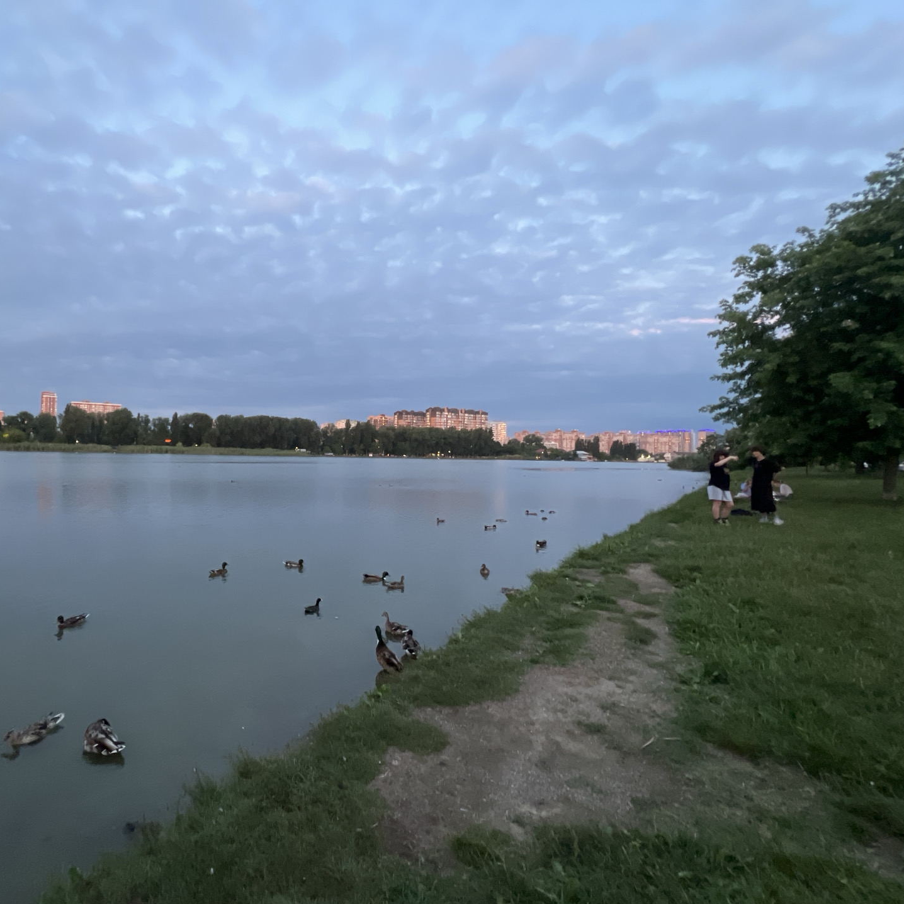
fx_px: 473
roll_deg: -1.5
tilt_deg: +0.9
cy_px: 442
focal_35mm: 16
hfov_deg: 84.5
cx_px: 303
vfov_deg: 87.4
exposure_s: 1/60
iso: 500
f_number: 1.8
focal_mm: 1.57
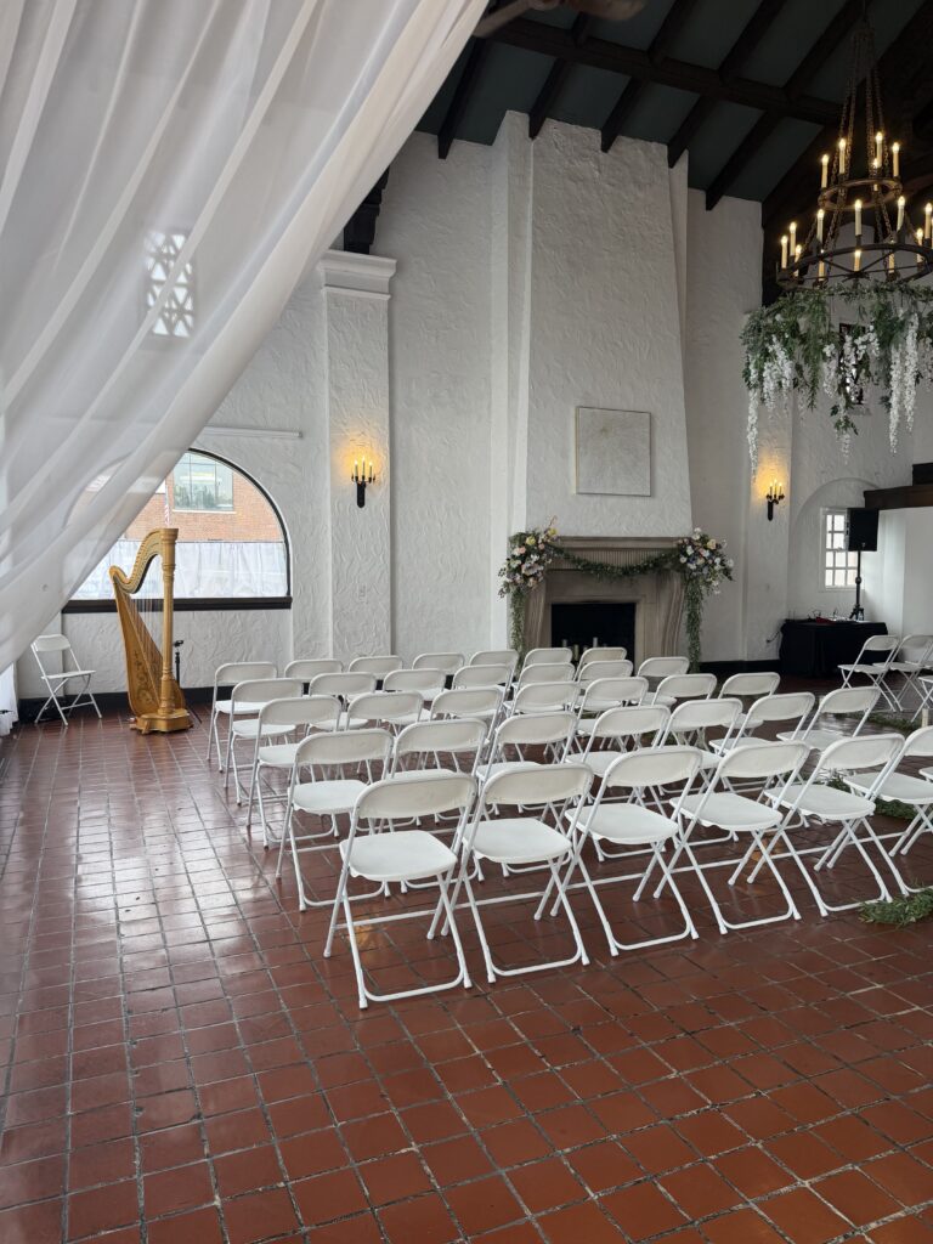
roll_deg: -0.6
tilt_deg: -4.2
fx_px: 862
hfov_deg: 56.8
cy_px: 622
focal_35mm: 24
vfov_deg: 71.6
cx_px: 466
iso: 80
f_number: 1.78
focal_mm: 6.76
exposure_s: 1/207
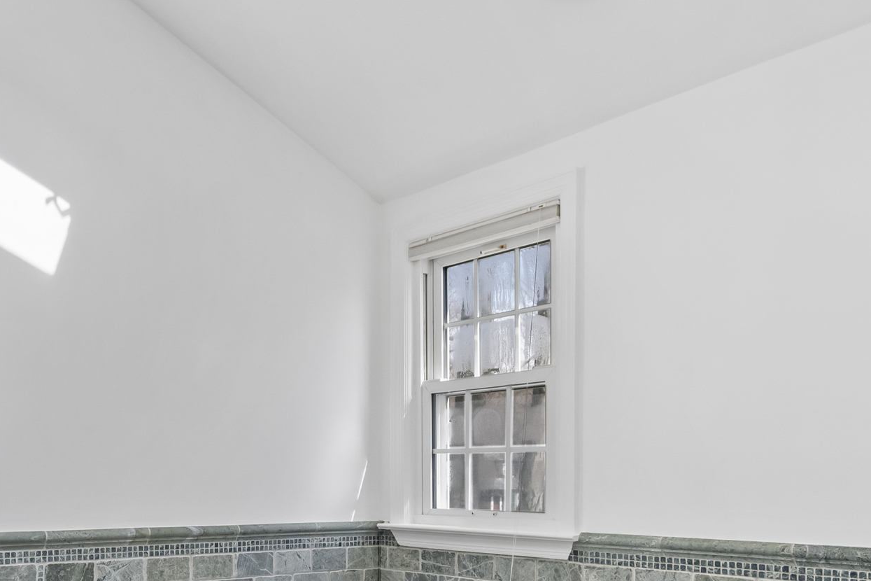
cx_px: 276
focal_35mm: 37
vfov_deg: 34.3
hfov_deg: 50.7
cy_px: 503
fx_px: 895
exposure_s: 1/160
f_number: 14
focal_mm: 15
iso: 1600
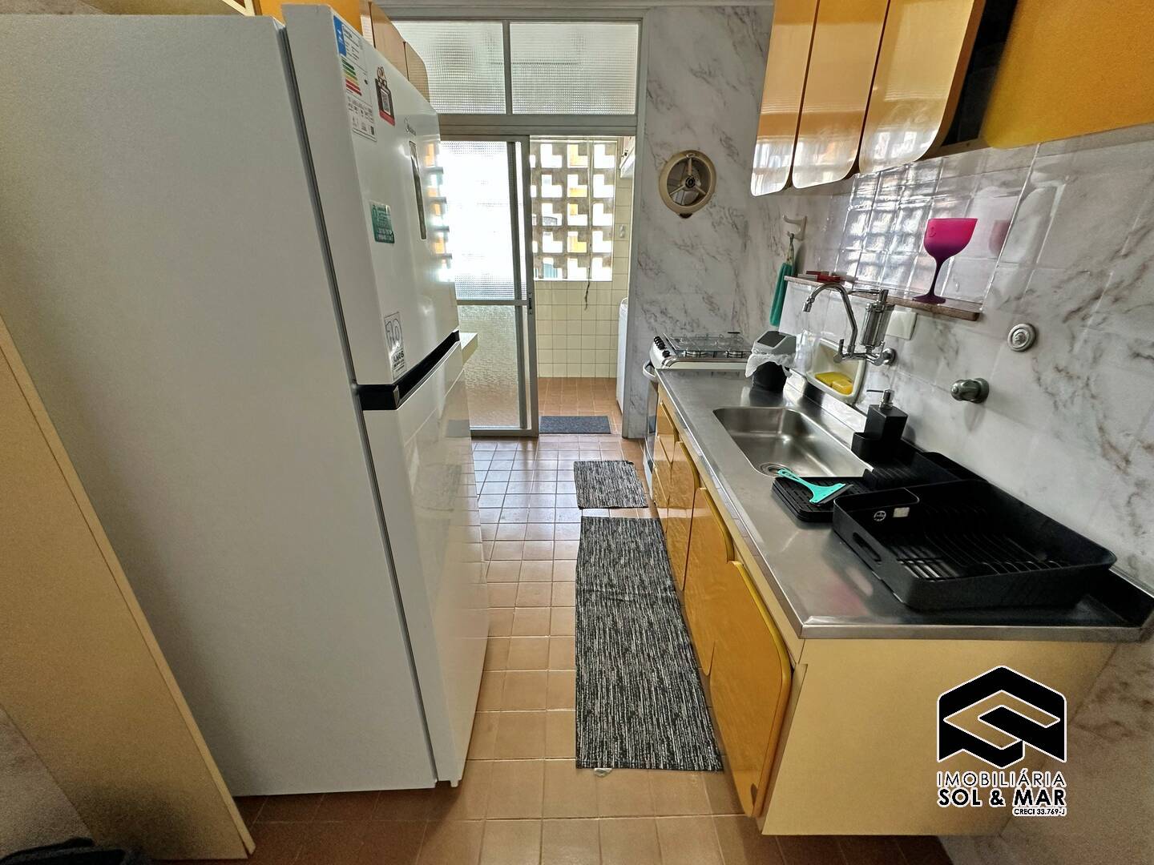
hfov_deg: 102.1
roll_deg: -0.6
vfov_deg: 85.7
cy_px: 432
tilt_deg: -23.2
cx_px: 577
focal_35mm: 14
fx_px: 467
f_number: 2.2
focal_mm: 2.22
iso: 250
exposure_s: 1/120
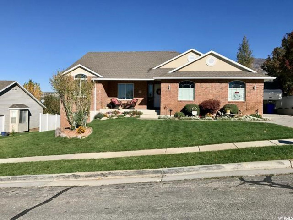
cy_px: 110
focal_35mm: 28
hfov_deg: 63.4
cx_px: 146
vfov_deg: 49.7
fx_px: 237
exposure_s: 1/4000
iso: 20
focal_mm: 3.99
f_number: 1.8
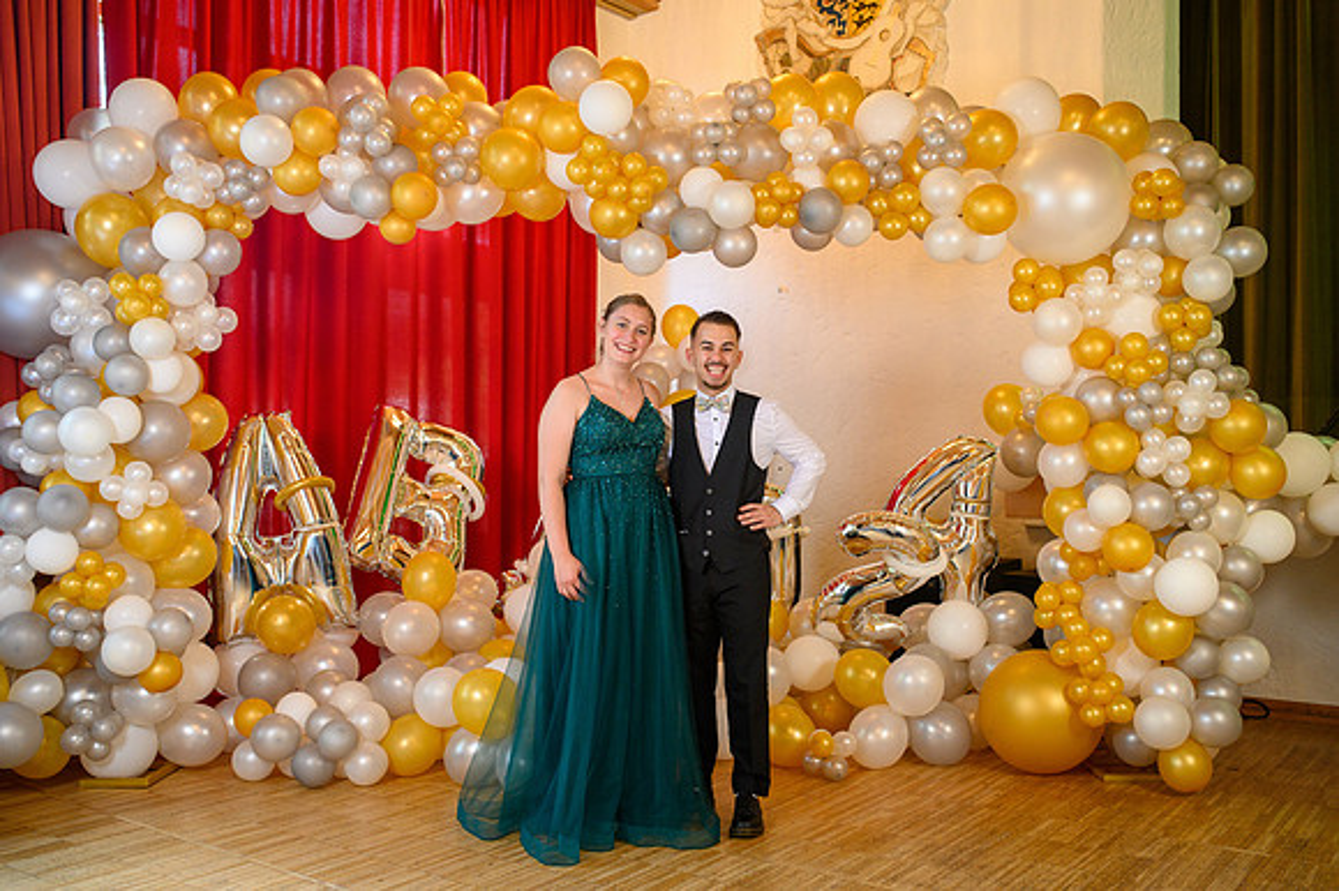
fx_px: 1301
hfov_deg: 54.5
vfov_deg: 37.8
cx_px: 670
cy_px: 446
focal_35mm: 35
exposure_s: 1/100
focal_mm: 35
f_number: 3.5
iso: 1250
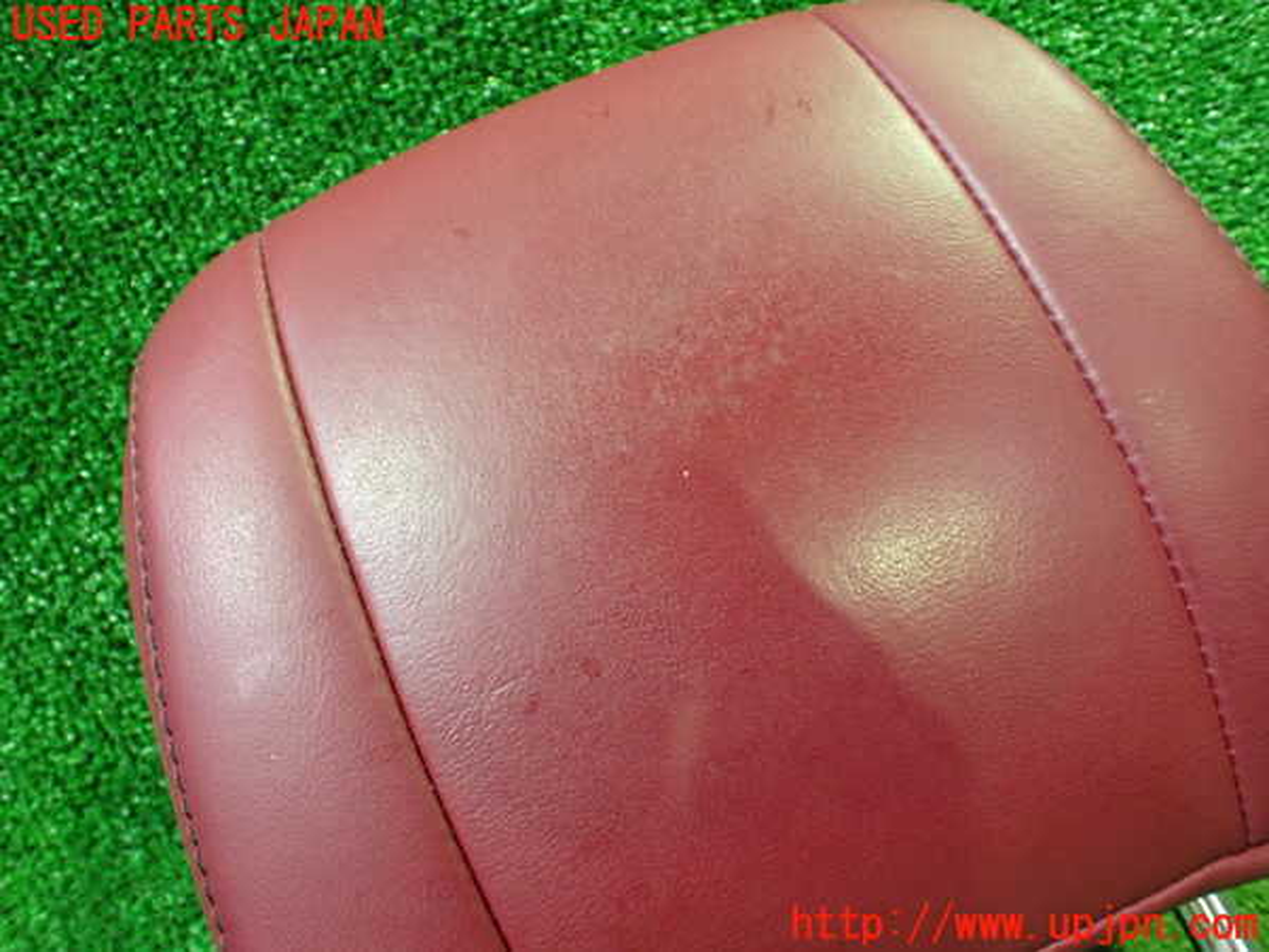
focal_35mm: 30
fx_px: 1100
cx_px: 634
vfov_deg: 46.8
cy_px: 476
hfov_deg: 60.0
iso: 1000
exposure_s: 1/30
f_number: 2.3
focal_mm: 5.4
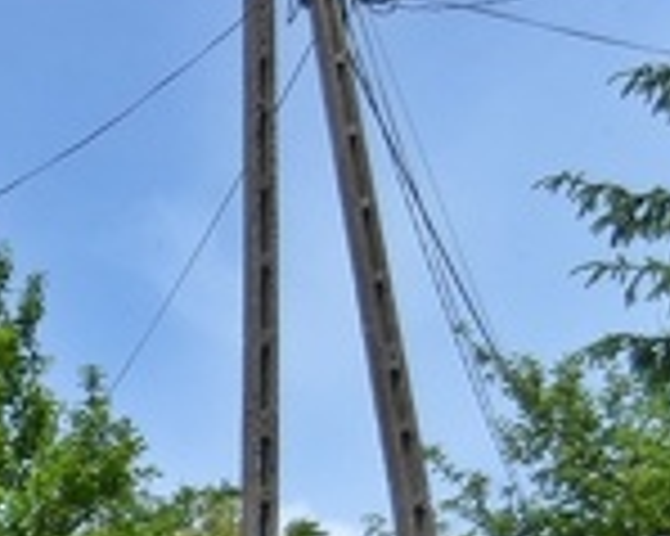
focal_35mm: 209
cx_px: -940
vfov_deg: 7.1
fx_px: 4142
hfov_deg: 8.5
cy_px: 1049
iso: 200
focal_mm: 28
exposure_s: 1/1250
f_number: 5
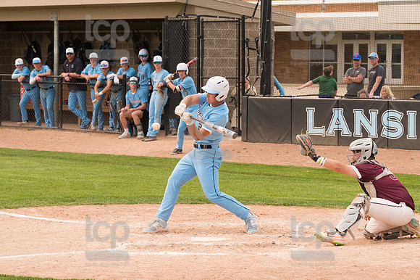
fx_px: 1784
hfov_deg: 13.4
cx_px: 210
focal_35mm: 153
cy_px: 140
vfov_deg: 9.0
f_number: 5.6
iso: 1000
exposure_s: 1/2000
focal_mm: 102
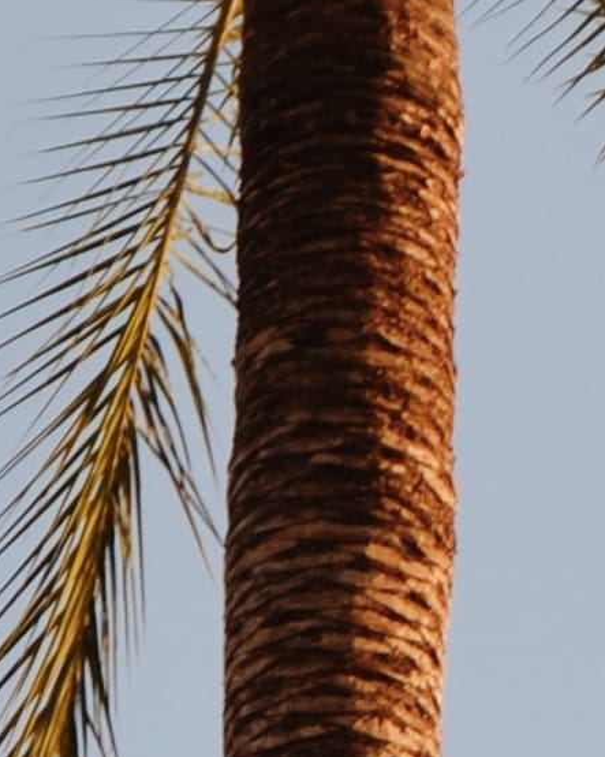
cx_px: 1306
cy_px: 732
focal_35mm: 375
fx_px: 8396
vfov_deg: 5.2
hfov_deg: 4.1
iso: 100
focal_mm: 32
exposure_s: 1/160
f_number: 6.3
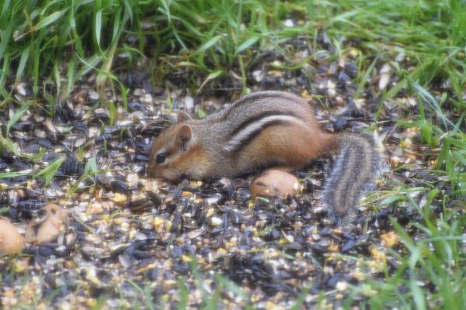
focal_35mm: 390
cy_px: 155
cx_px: 233
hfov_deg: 5.3
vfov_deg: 3.5
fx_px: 5048
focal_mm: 260
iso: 800
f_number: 5.6
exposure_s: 1/250
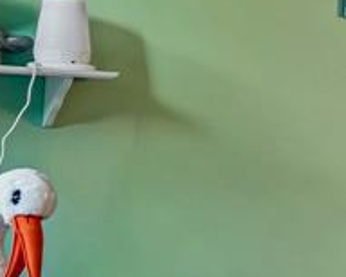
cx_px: 809
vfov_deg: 21.9
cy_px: 160
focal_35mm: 70
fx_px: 718
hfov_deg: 15.6
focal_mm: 14
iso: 400
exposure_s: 1/8
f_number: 8
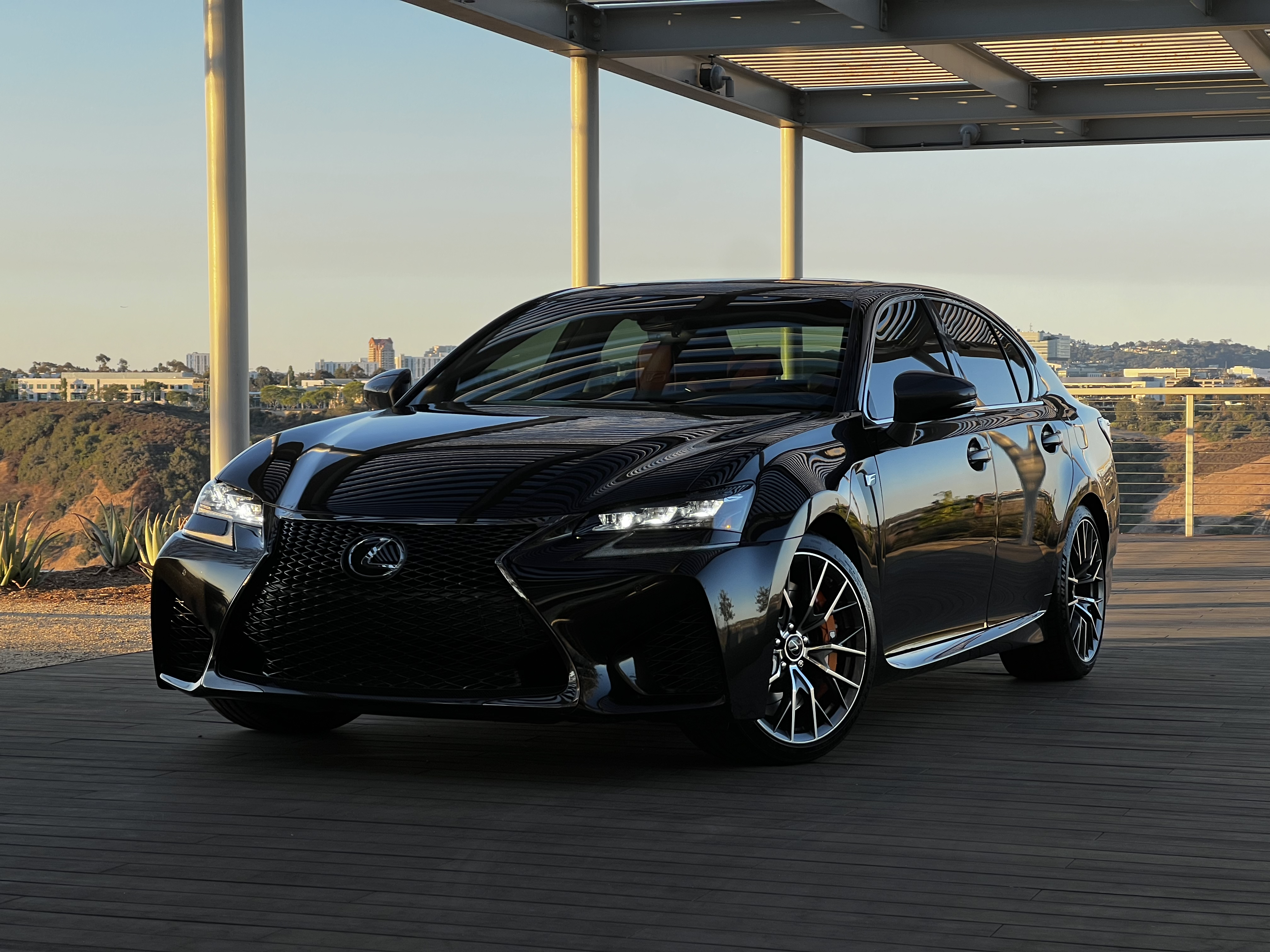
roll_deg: +0.8
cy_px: 476
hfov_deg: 25.3
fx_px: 2825
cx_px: 635
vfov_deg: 19.1
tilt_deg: -1.6
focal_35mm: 77
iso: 32
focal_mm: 9
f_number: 2.8
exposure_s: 1/180
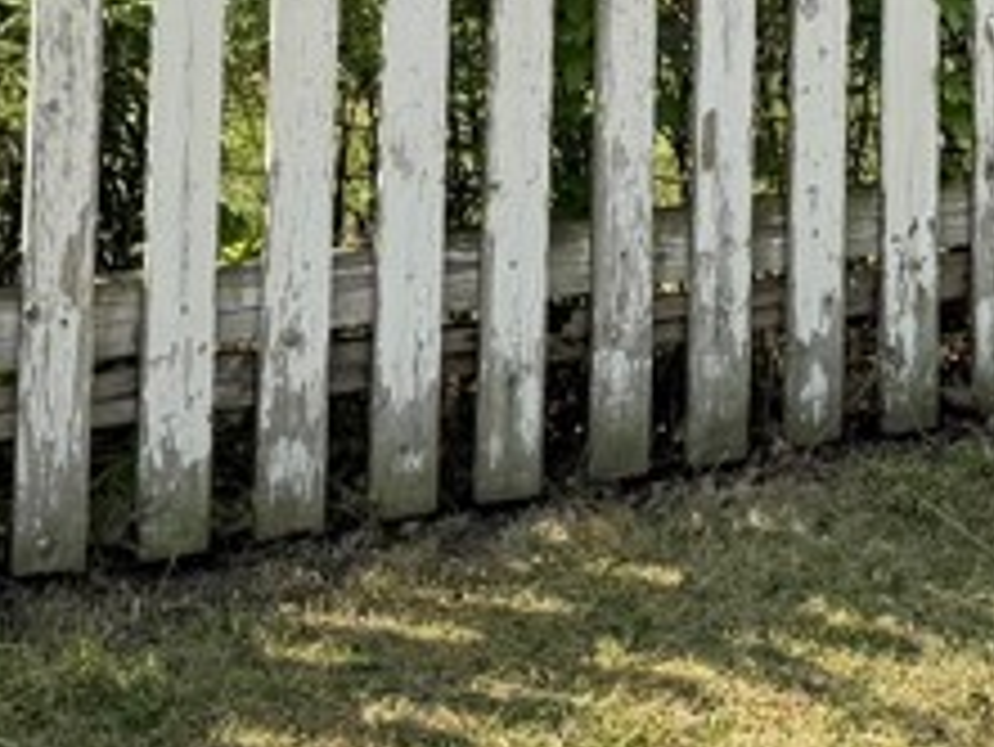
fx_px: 3189
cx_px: 922
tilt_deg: +8.8
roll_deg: +0.9
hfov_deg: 17.4
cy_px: -900
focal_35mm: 111
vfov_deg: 11.6
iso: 100
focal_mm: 6.76
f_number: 1.78
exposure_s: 1/3145
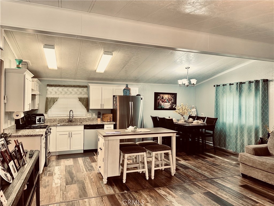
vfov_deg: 56.8
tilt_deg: +0.5
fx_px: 190
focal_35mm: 24
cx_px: 137
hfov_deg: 71.6
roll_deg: -0.2
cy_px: 103
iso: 200
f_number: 1.78
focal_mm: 6.86
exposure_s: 1/60
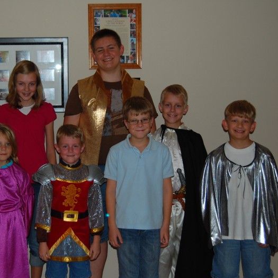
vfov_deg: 26.1
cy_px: 138
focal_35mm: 66
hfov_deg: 25.8
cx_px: 76
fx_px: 600
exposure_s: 1/60
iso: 200
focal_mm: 34
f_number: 4.5
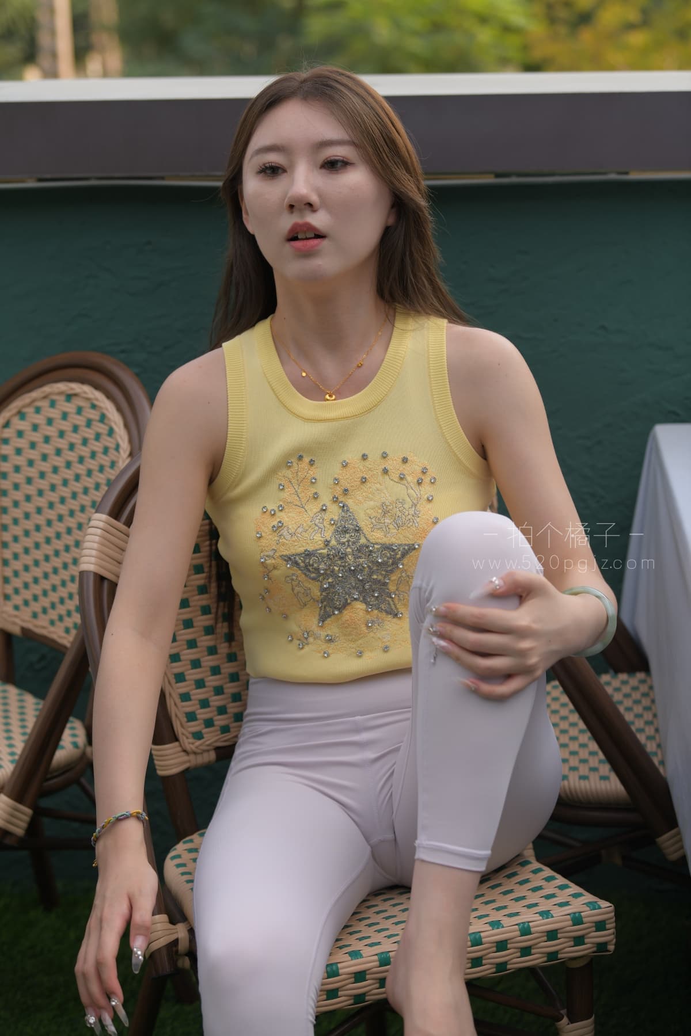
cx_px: 346
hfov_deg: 19.5
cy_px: 518
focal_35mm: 70
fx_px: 2015
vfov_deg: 28.8
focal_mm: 70
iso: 110
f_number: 4
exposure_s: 1/400
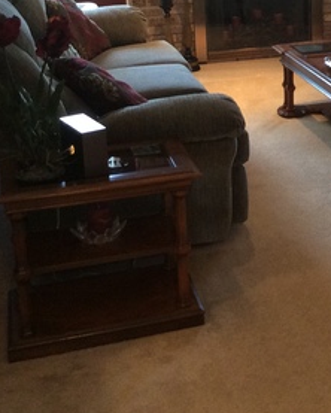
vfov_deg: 25.8
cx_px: 376
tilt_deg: -15.0
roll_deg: +0.1
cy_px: 70
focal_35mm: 72
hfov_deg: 20.2
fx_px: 881
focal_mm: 3.3
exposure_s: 1/24
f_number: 2.4
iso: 125
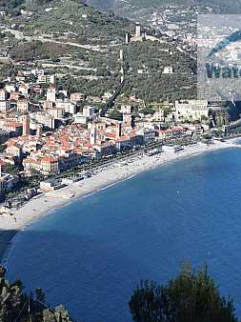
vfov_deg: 18.7
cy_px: 161
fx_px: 976
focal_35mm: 105
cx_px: 92
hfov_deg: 14.1
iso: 200
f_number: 10
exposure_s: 1/320
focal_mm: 48
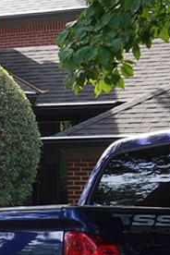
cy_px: 172
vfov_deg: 10.1
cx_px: -696
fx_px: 1438
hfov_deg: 5.2
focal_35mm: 203
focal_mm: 28
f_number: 9
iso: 400
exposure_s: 1/100
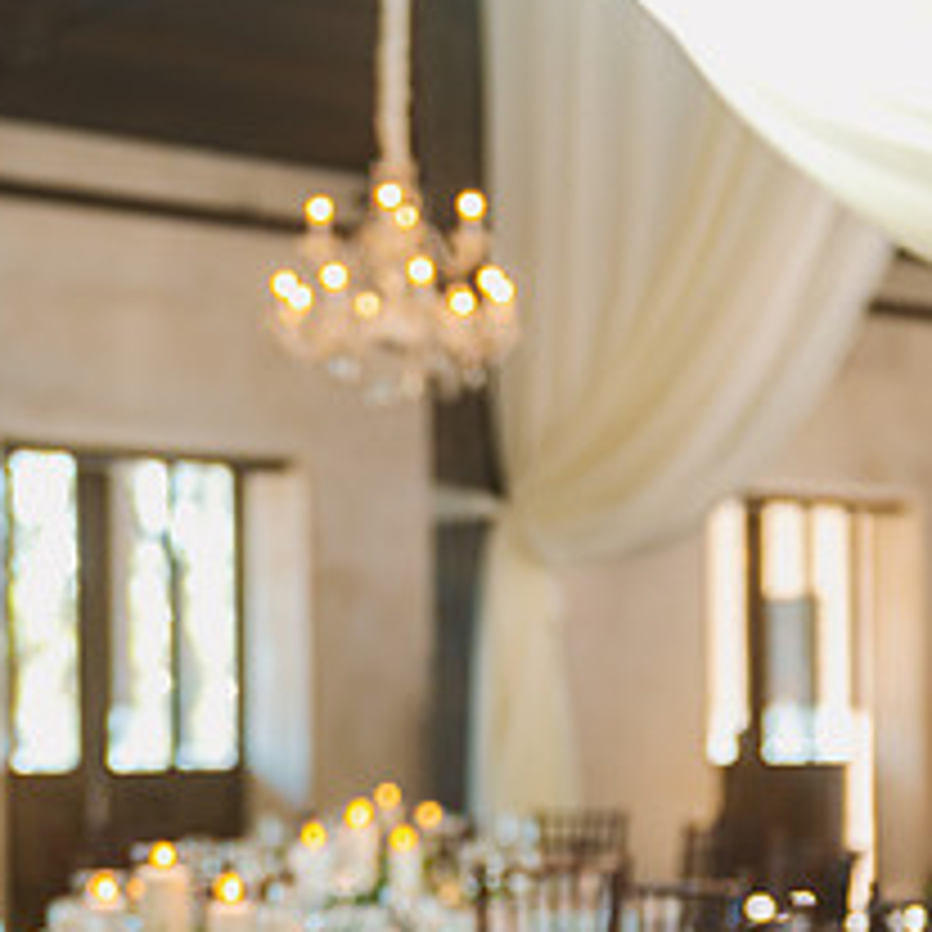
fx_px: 3533
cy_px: 844
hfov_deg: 15.0
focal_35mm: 116
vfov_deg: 14.9
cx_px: 435
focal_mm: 48
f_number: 2.8
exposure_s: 1/80
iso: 400
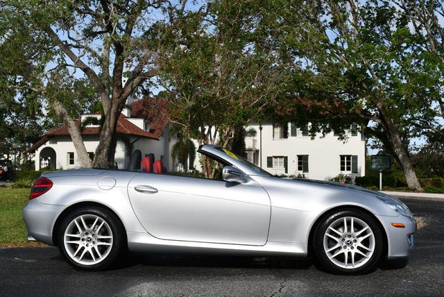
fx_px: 593
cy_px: 148
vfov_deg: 28.1
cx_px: 222
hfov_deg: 41.1
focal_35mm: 48
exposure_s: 1/400
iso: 100
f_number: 10
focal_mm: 24
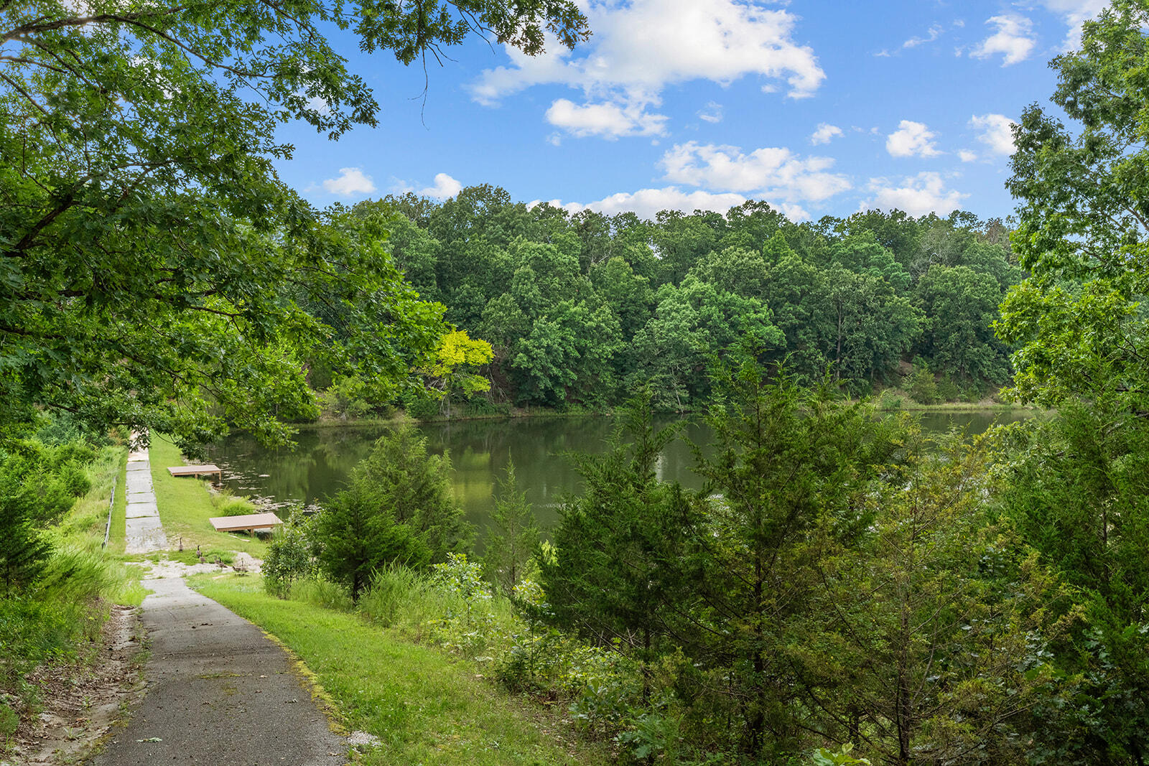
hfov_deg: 58.7
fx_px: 1021
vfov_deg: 41.1
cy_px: 383
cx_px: 574
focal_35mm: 32
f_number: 14
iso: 2000
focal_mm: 32
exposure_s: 1/200
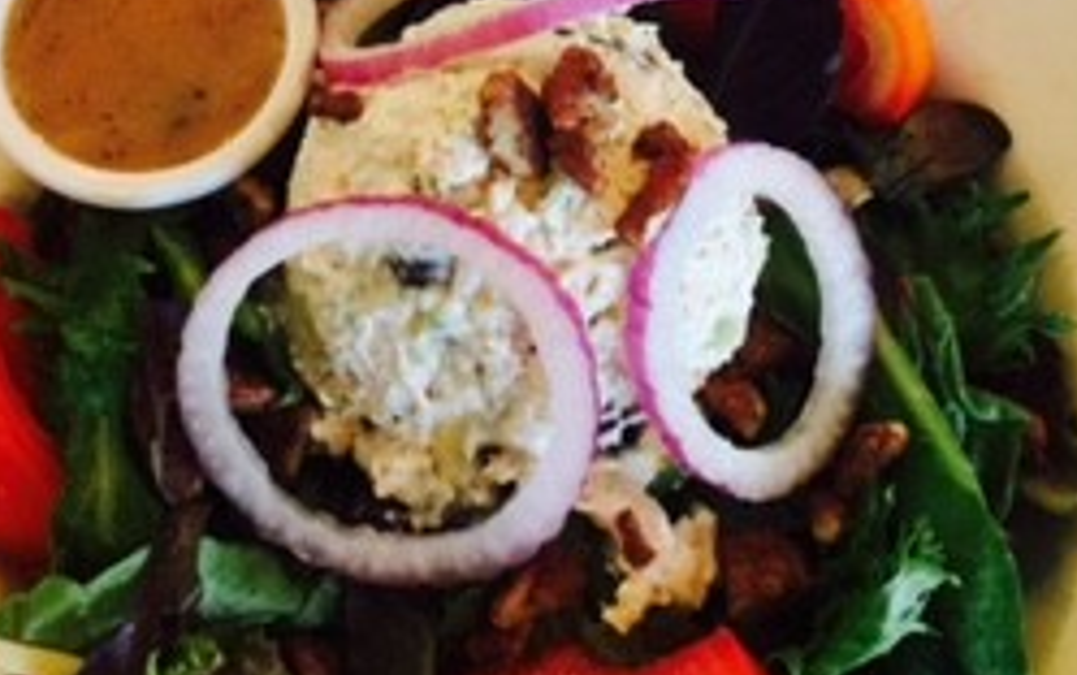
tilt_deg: -51.6
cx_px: 424
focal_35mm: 79
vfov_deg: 15.3
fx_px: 2320
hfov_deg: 26.1
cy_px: -346
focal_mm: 4.15
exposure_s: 1/15
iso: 50
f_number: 2.2
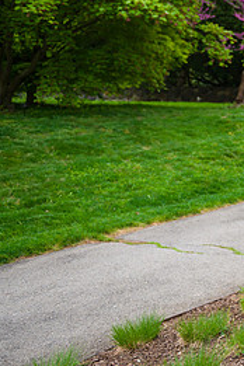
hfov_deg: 17.2
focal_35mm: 71
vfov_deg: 28.2
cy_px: 118
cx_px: 370
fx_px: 722
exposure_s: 1/800
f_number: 3.5
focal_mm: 32
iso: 200
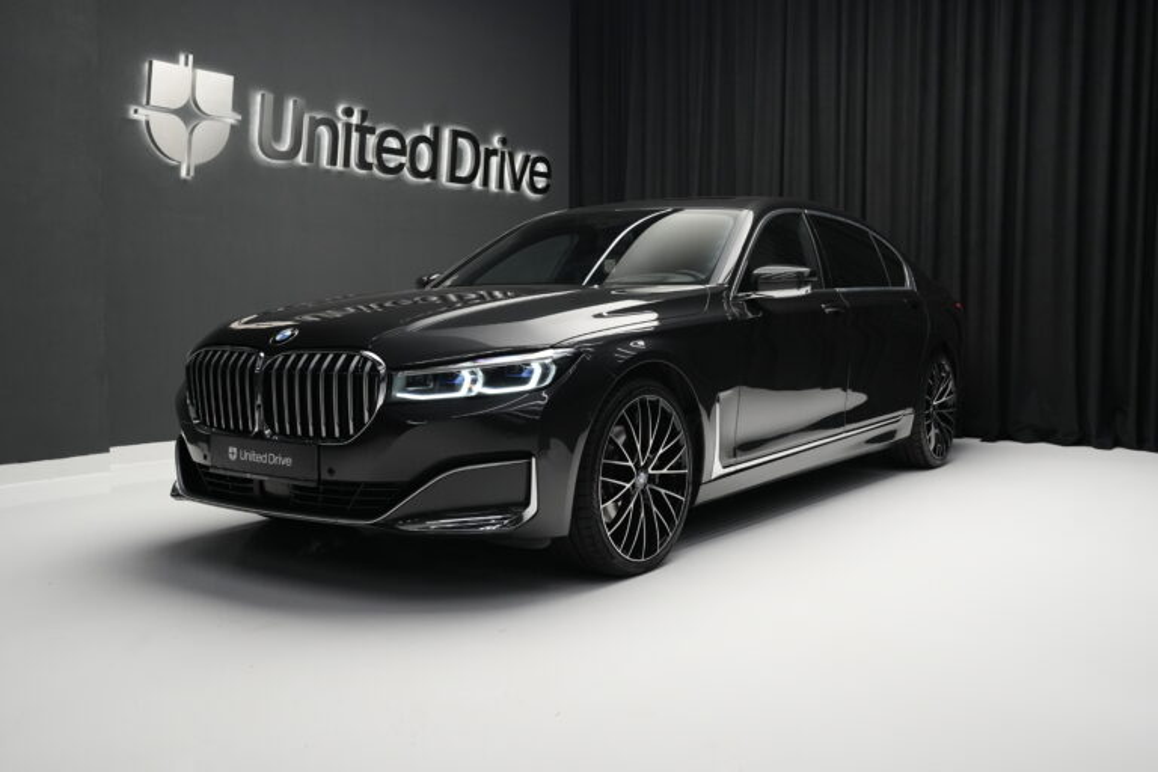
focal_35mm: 35
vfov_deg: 37.9
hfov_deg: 54.4
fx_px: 1126
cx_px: 579
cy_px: 386
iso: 4000
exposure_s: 1/60
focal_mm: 35
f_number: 5.6
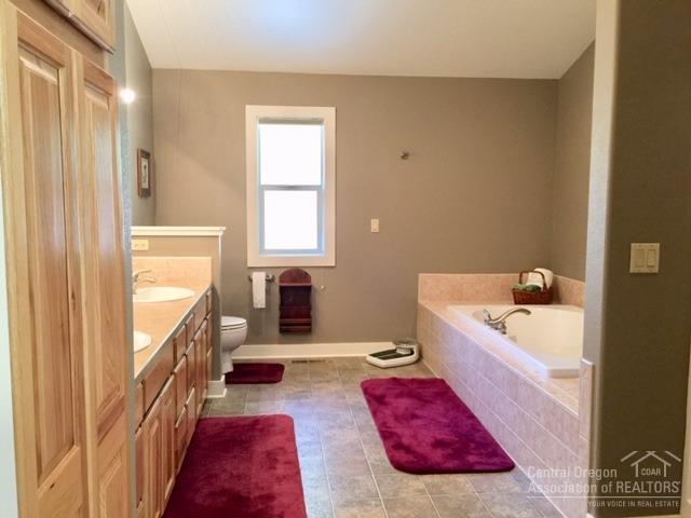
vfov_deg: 48.2
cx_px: 346
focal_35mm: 29
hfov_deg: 61.7
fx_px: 579
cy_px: 259
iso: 80
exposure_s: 1/15
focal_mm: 4.15
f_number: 2.2
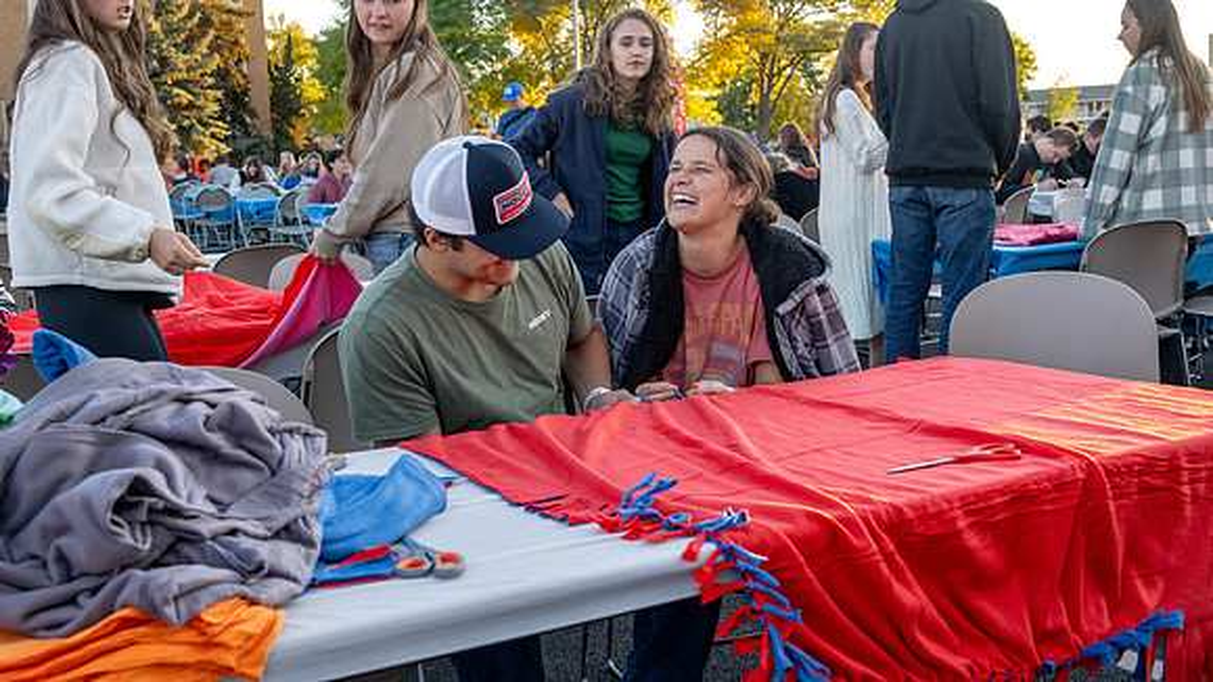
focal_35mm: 41
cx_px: 578
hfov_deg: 49.3
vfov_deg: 29.0
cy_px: 336
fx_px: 1320
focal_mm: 30
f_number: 5
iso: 640
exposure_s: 1/200
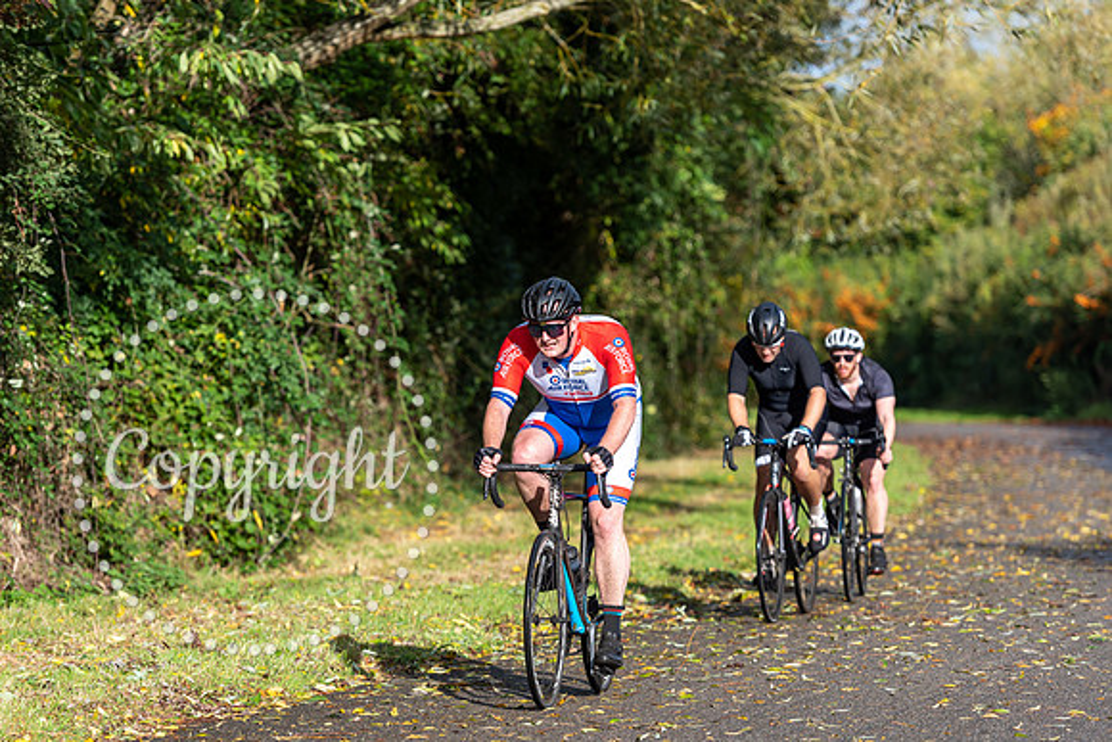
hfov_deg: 12.8
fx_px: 4943
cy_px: 371
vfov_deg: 8.6
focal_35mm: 160
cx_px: 556
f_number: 3.5
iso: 200
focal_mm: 160
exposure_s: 1/1600
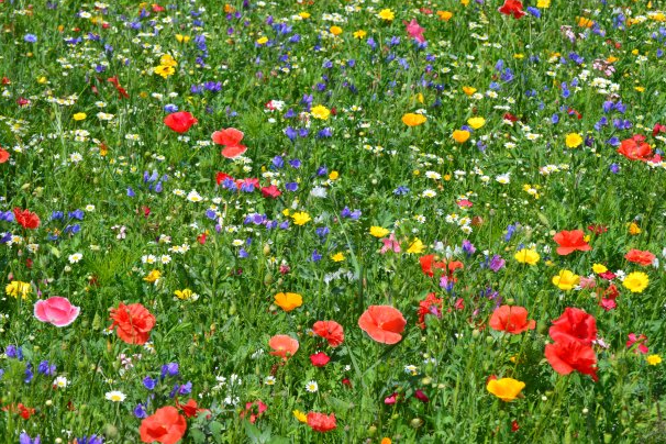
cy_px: 221
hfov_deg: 18.0
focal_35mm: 114
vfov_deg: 12.1
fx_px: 2100
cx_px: 334
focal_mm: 75
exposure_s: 1/500
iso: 400
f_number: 11
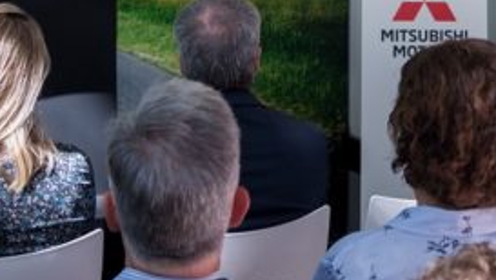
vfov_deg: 10.1
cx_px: 354
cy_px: -315
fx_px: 1448
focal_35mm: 110
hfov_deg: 19.3
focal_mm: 28
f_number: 4
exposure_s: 1/125
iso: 400
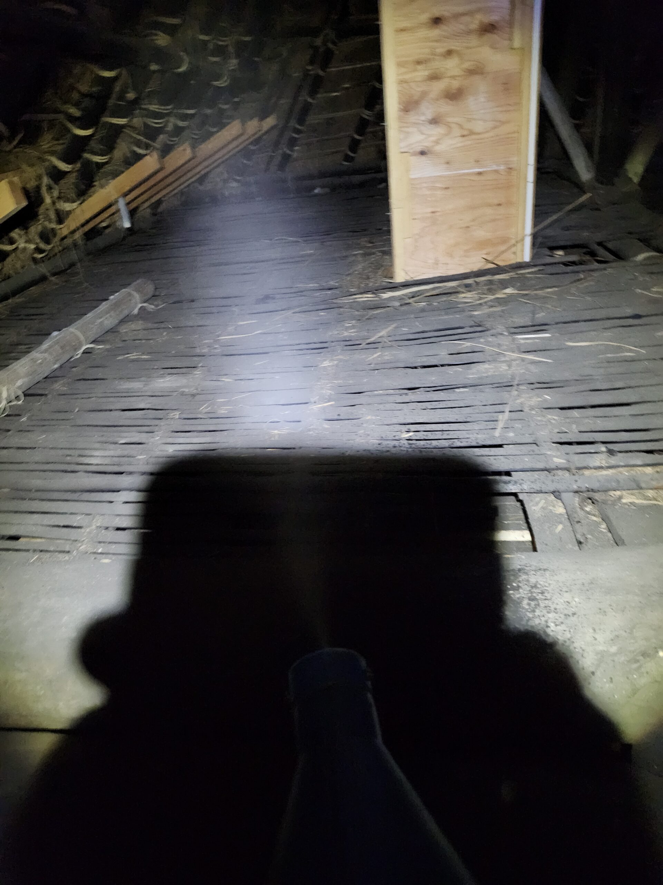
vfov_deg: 73.9
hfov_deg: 58.9
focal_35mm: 23
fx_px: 587
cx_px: 332
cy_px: 442
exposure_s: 1/25
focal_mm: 5.54
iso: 1600
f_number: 1.8
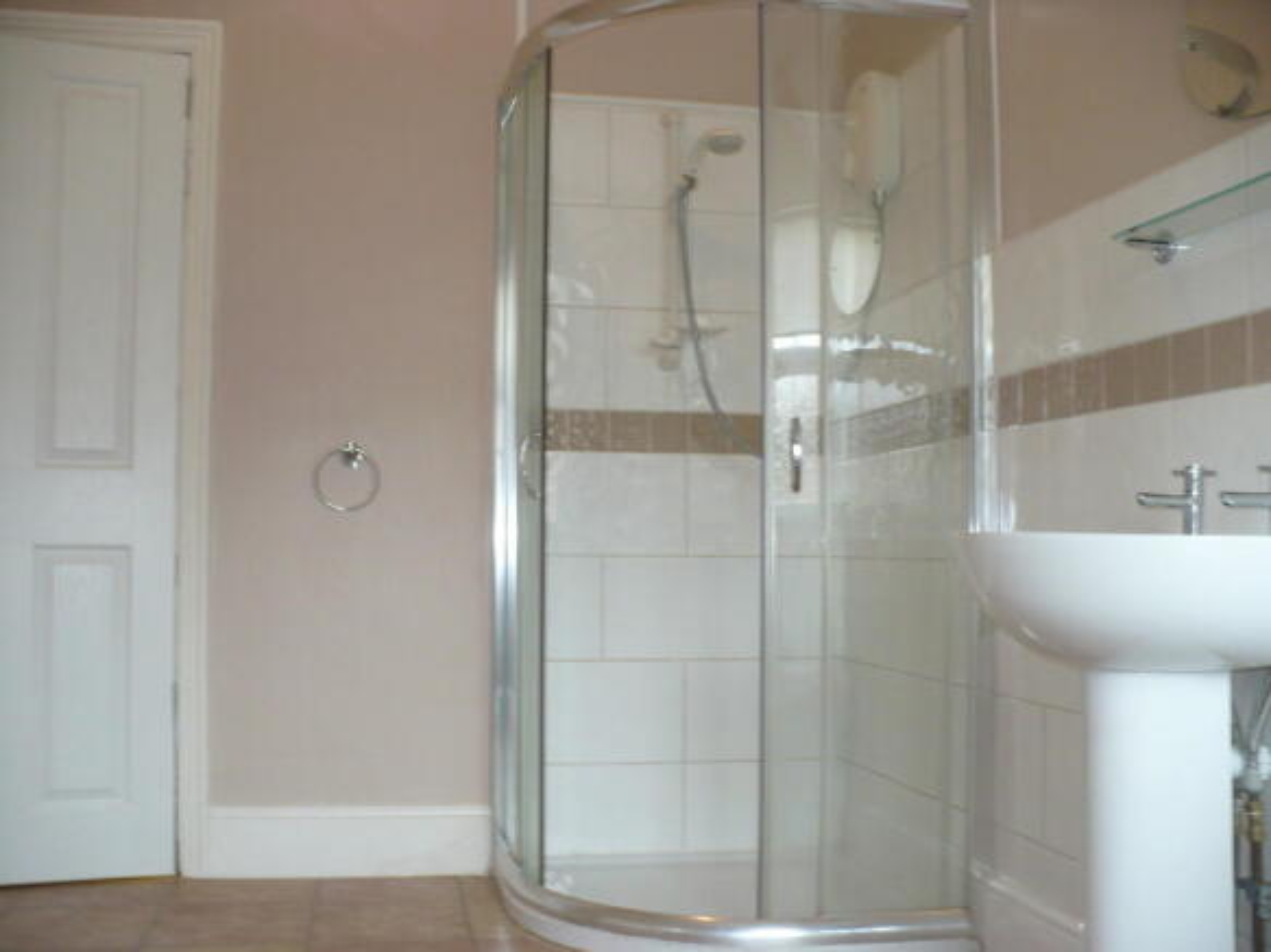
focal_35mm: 37
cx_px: 636
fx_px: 1358
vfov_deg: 38.7
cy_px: 476
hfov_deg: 50.1
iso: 200
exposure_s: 1/40
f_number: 2.8
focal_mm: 6.1
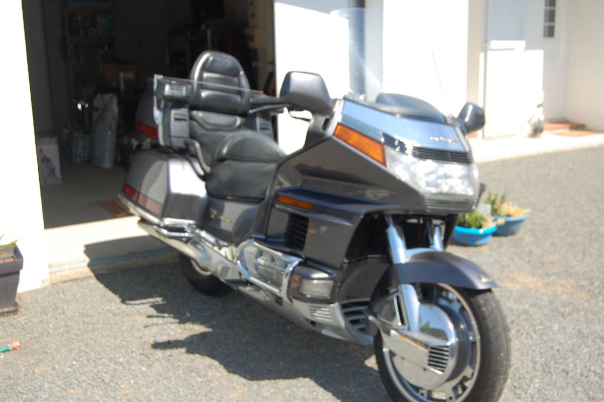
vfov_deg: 31.8
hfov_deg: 46.4
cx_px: 302
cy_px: 201
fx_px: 704
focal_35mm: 42
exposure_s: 1/500
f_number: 5.6
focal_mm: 28
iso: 200
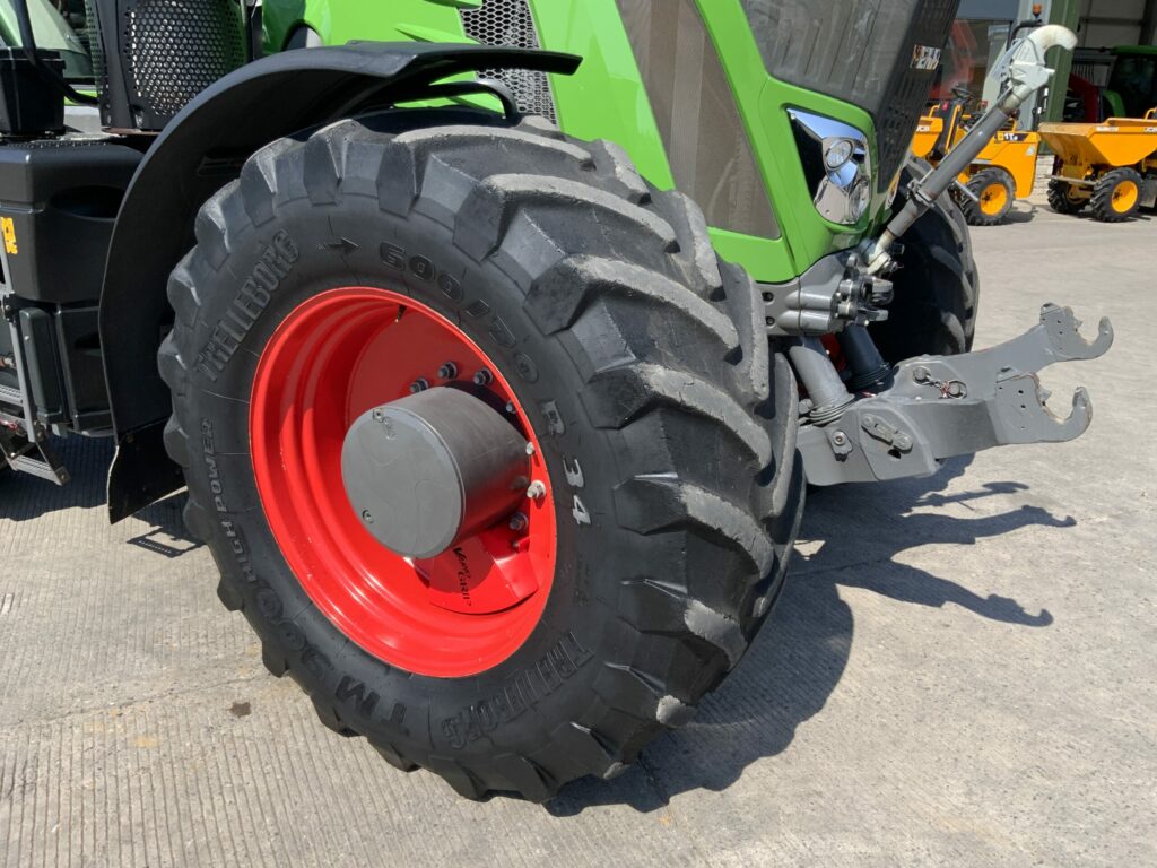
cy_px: 434
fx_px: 969
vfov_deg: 48.2
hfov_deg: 61.7
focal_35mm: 29
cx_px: 578
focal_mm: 3
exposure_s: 1/829
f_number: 1.8
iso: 16
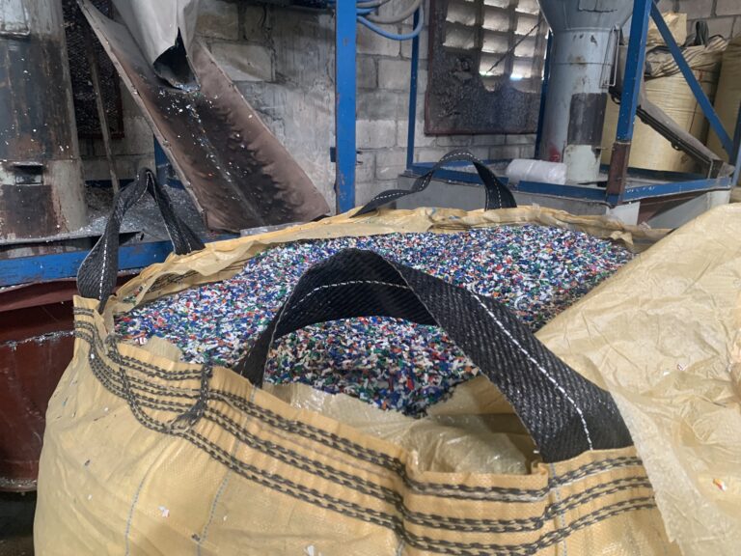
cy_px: 278
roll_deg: -2.0
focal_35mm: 26
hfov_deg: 67.3
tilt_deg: -14.1
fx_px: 557
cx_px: 370
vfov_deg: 53.1
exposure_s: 1/40
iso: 250
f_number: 1.8
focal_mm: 4.25
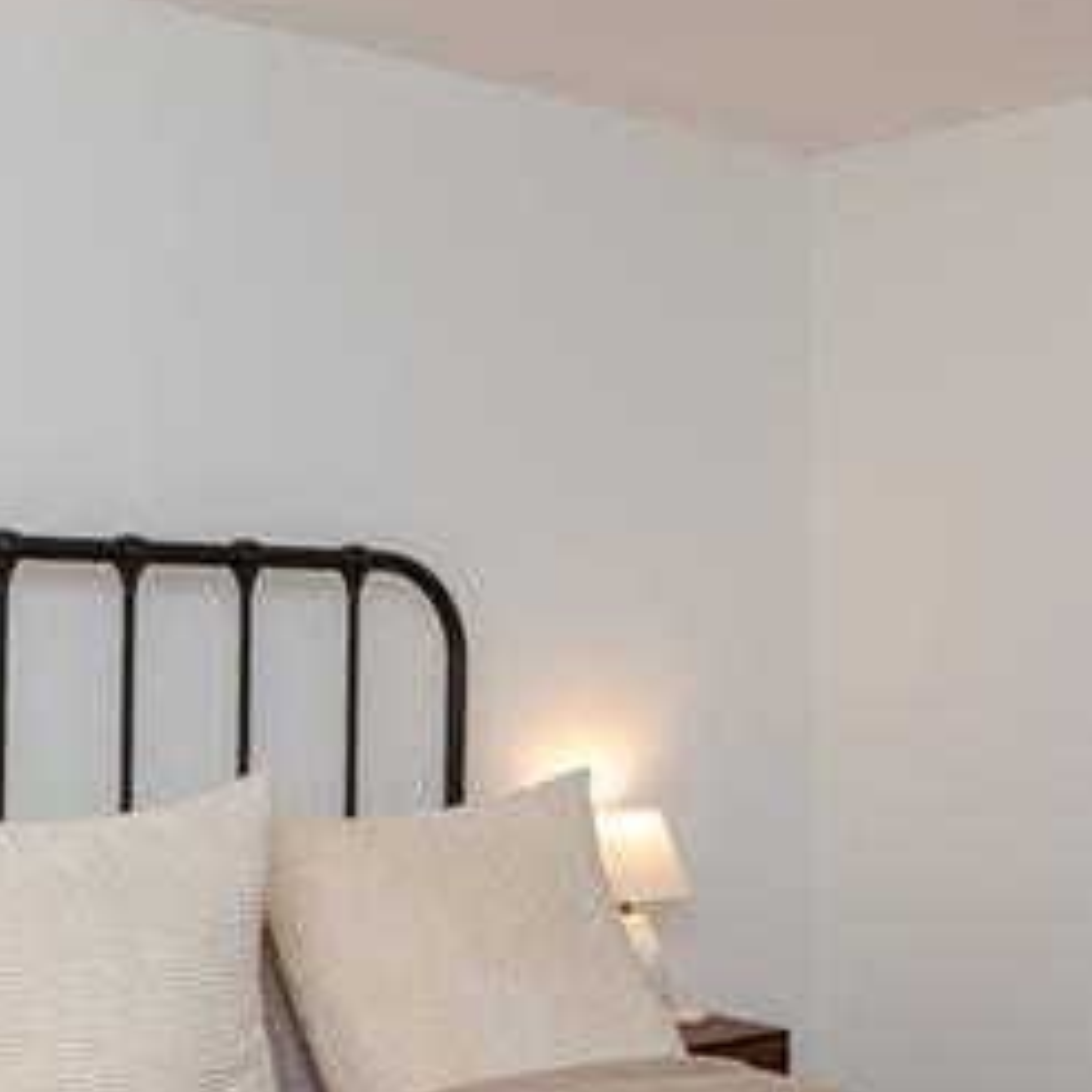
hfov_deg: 32.1
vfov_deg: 32.2
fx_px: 1892
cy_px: 626
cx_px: 413
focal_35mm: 53
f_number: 4.5
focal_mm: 10
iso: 800
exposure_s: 1/80
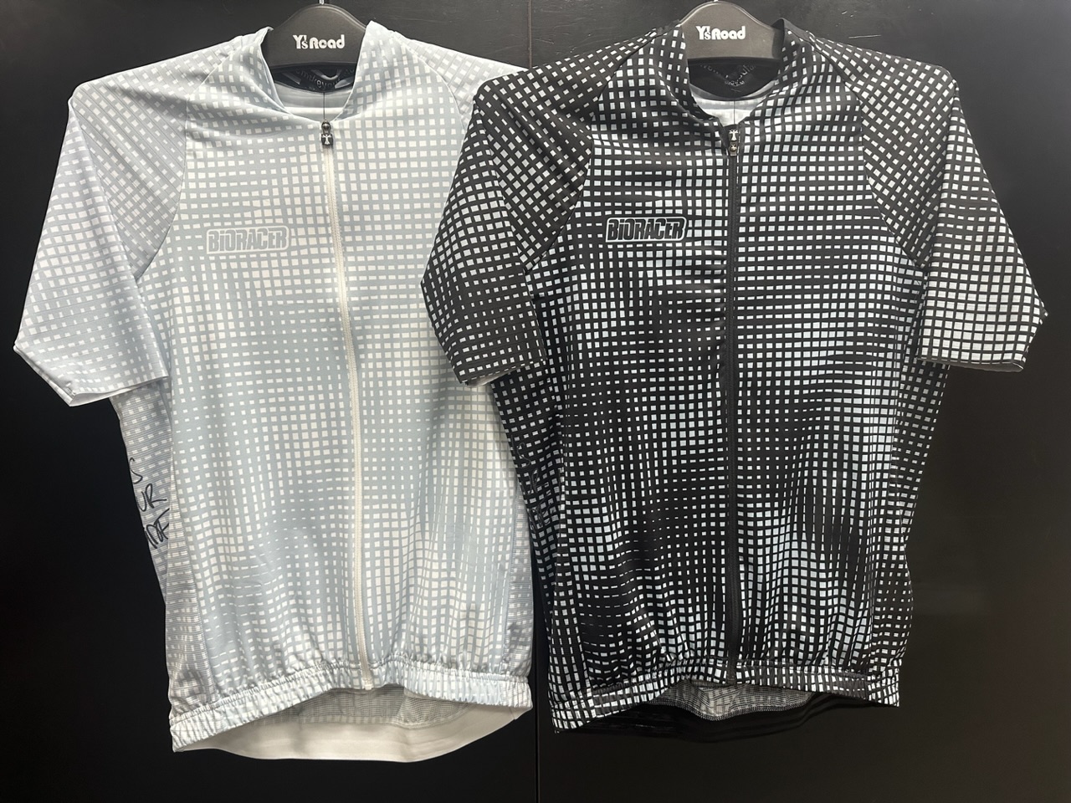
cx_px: 536
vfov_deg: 56.8
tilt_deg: -9.4
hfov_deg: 71.6
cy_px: 402
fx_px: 743
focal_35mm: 24
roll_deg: +0.2
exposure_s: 1/50
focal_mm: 6.86
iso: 200
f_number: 1.78
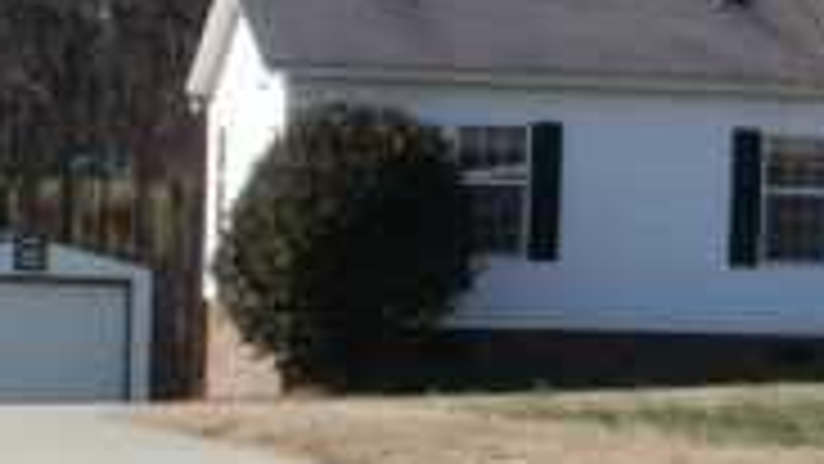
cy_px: 126
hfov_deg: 12.5
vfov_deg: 7.2
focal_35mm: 168
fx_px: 3671
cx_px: 995
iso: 100
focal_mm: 7.7
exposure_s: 1/320
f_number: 6.3
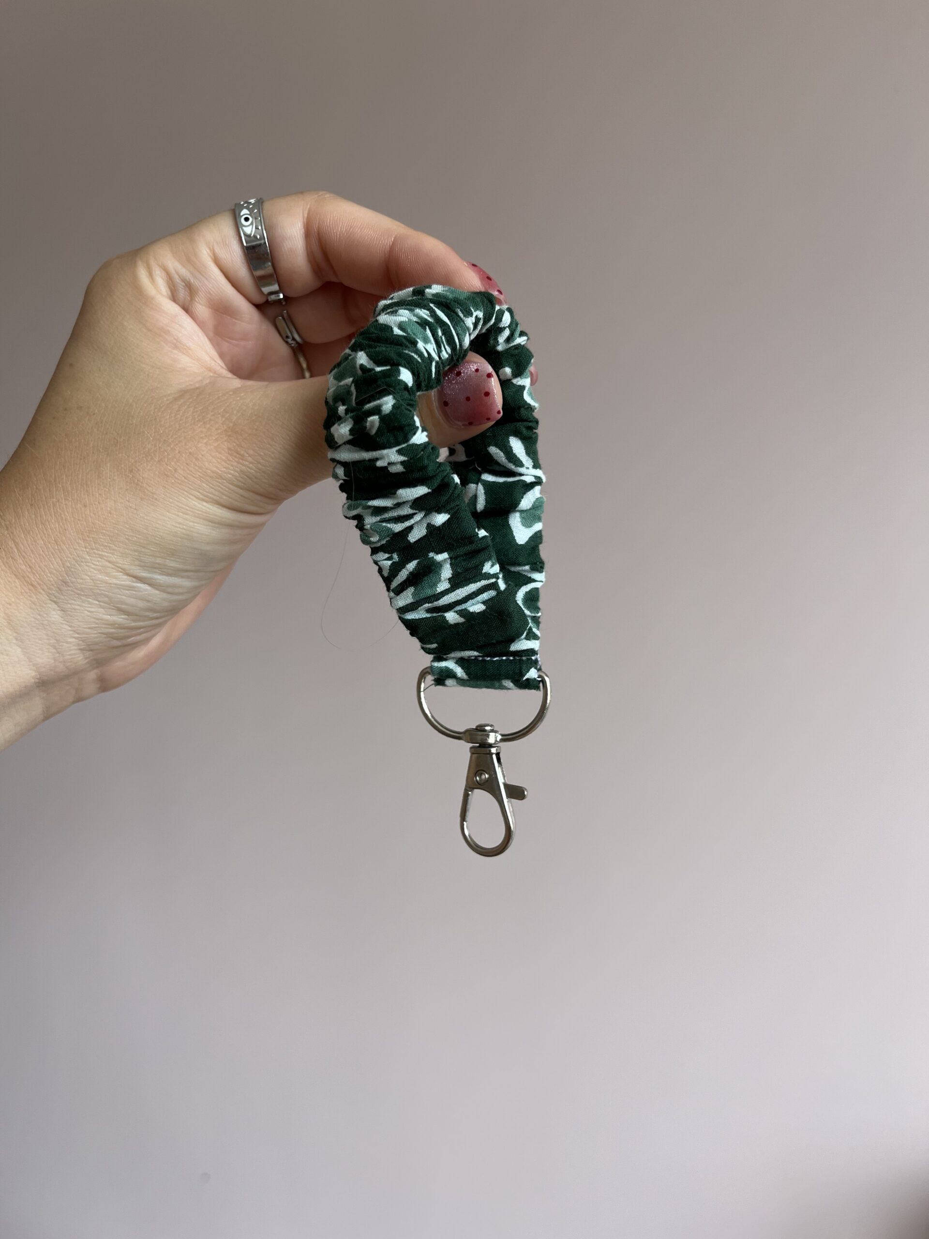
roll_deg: +6.3
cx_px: 464
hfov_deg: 53.1
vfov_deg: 67.3
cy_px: 620
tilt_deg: +3.0
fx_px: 930
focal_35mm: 26
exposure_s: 1/121
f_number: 1.6
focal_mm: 5.1
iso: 50
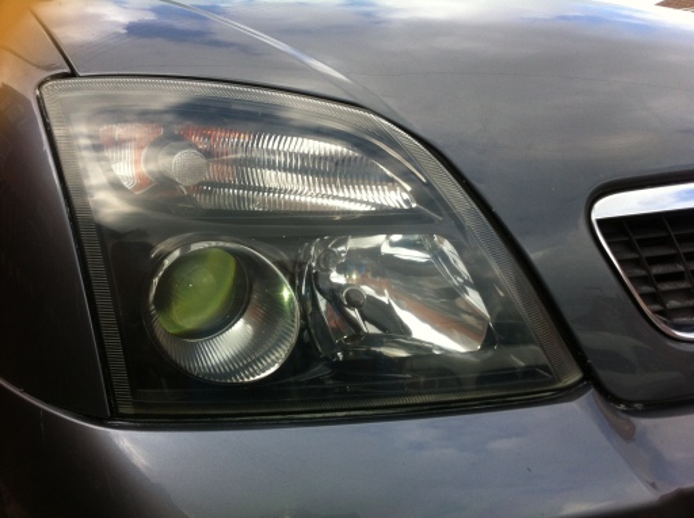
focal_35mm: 35
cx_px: 347
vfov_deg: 40.6
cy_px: 259
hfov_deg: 52.7
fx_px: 700
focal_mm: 3.85
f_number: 2.8
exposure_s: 1/578
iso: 80
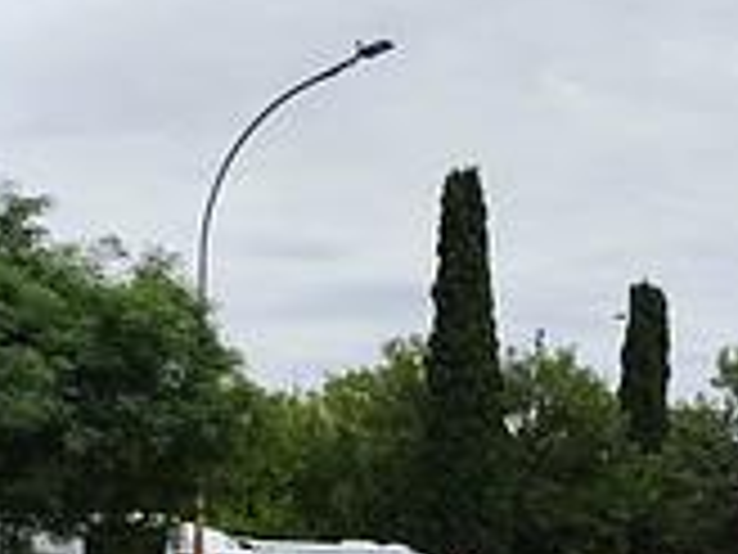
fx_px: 1663
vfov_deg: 18.7
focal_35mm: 78
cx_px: 398
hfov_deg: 25.0
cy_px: 473
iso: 50
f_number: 1.65
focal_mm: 6.19
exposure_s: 1/799
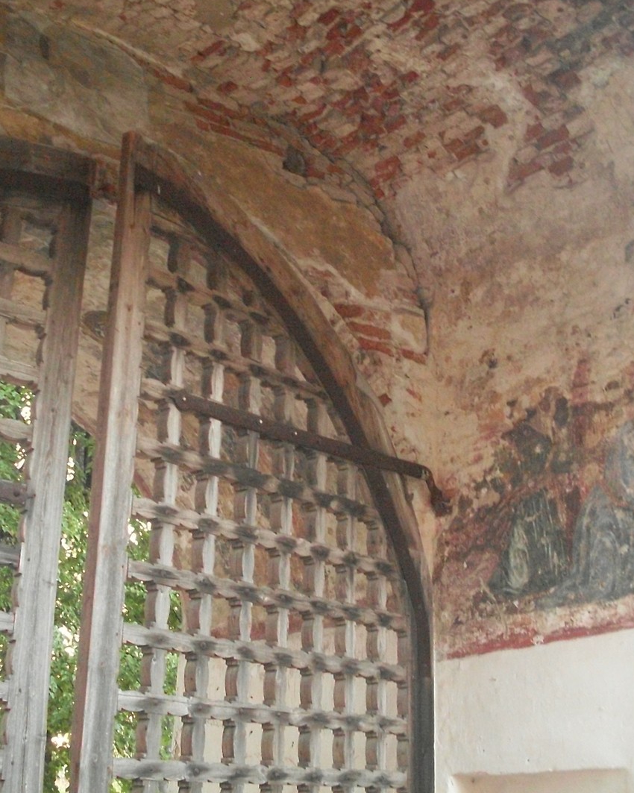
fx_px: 1173
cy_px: 394
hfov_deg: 30.2
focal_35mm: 50
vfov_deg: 37.3
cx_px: 284
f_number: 2.8
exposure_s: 1/10
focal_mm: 6.3
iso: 400
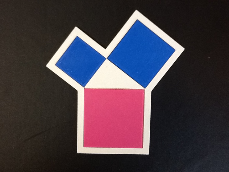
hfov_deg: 42.9
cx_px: 114
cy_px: 86
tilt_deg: -88.3
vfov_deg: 32.9
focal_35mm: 44
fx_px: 291
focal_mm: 2.03
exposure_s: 1/30
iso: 80
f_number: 2.4
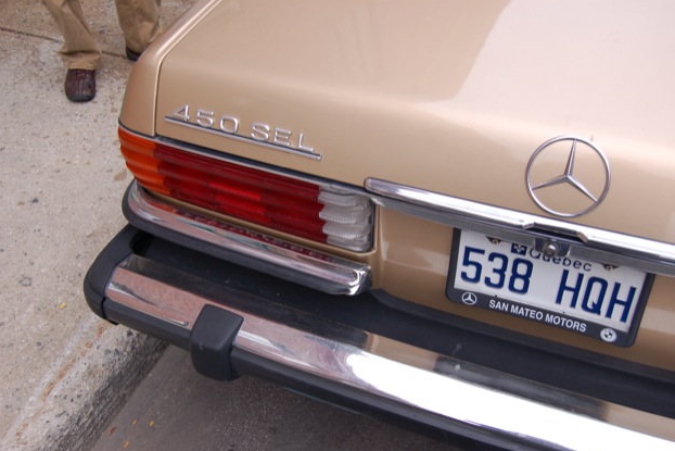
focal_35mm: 37
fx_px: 694
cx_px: 345
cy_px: 229
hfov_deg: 51.9
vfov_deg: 36.0
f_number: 4.5
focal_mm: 24
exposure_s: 1/80
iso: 200
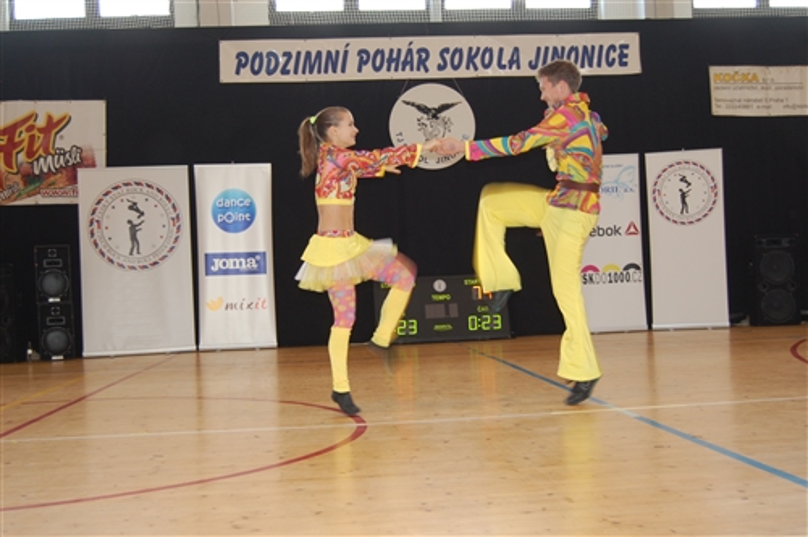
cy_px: 268
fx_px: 1009
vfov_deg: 29.8
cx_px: 404
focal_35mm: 45
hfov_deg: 43.7
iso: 400
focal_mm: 30
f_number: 4.2
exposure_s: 1/60
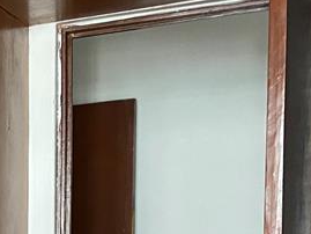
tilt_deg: -5.7
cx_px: -245
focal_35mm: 99
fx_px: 890
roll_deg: +1.3
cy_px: 357
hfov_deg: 16.6
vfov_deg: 14.0
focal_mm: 4.25
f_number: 1.8
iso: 500
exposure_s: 1/60
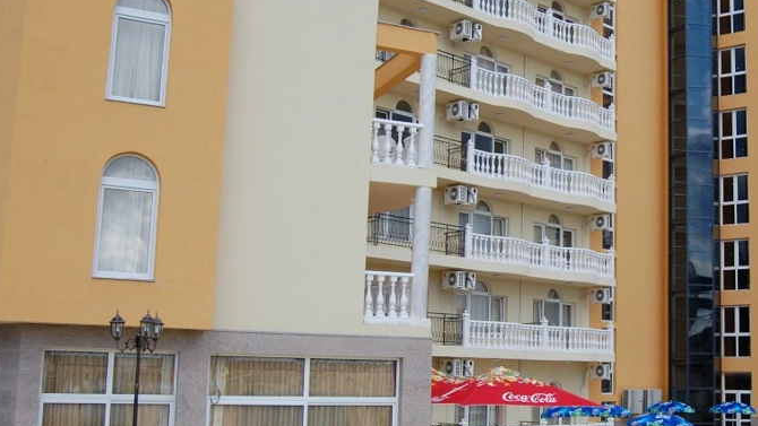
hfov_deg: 41.8
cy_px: 236
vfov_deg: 24.9
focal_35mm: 48
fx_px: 965
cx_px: 554
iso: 200
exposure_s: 1/250
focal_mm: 20
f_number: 8
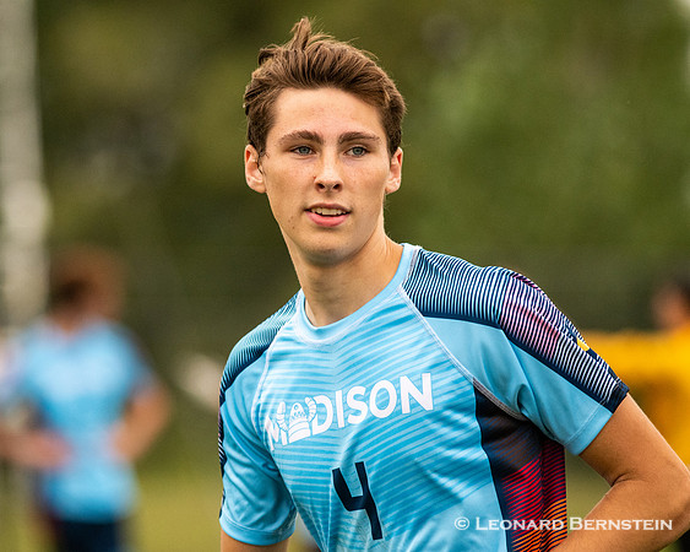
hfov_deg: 3.4
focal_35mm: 562
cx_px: 231
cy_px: 306
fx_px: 11468
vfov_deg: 2.8
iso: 1600
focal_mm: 300
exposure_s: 1/2000
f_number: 4
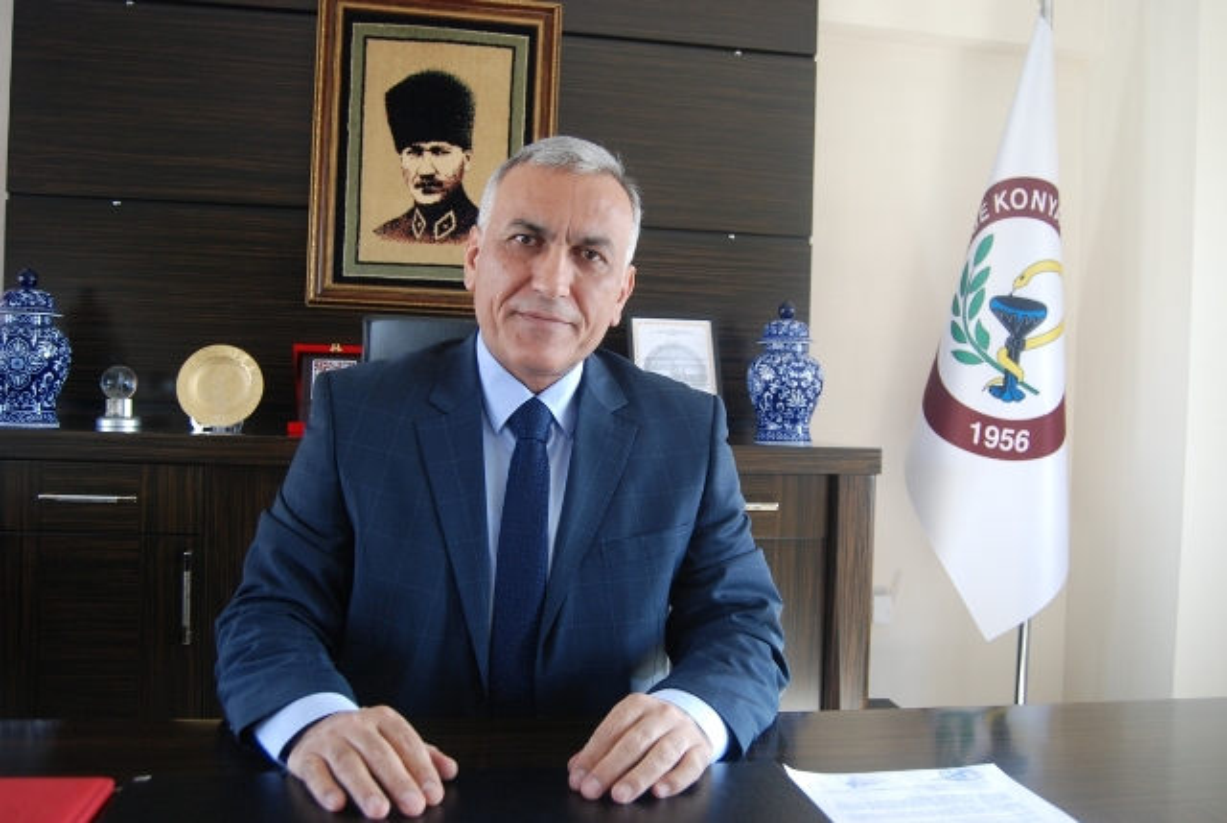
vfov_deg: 40.1
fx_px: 1127
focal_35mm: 33
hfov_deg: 57.1
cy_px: 412
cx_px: 614
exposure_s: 1/60
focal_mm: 22
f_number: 4
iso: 400
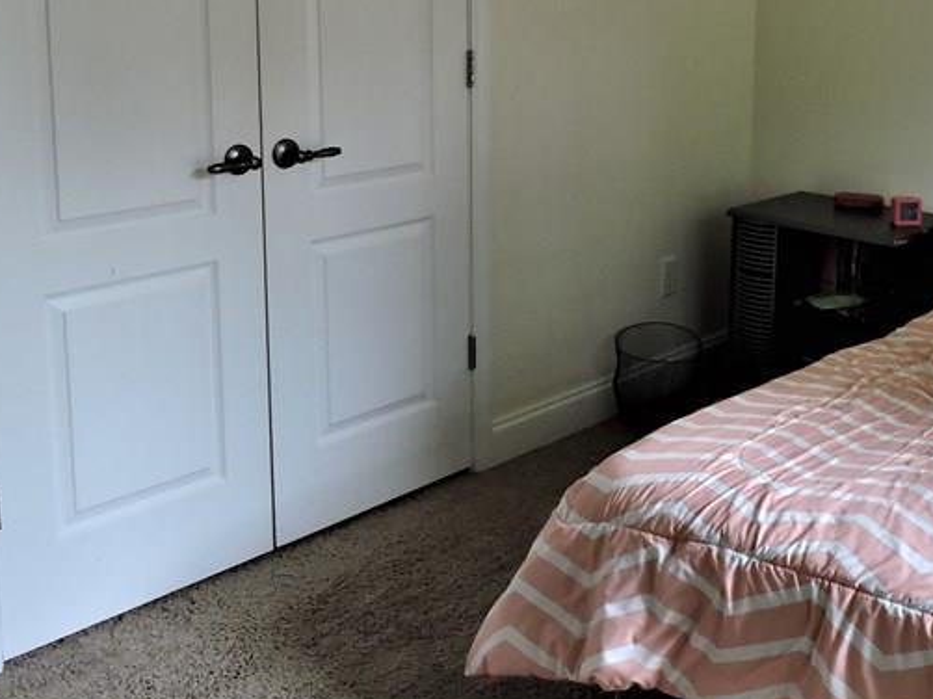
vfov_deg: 29.1
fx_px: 1320
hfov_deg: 37.2
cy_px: 160
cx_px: 775
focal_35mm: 49
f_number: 3.3
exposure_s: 1/30
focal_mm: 4.3
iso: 320
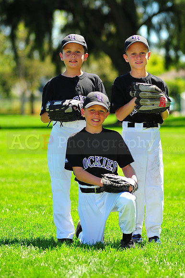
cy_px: 139
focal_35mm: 180
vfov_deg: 11.4
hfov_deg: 7.6
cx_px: 92
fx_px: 1389
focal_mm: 180
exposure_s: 1/500
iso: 200
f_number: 5
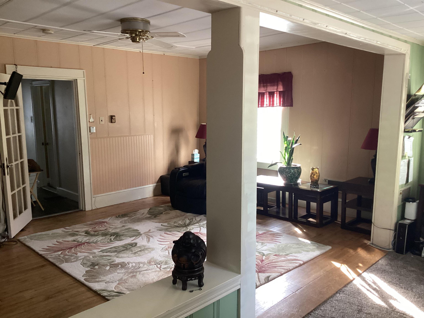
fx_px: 380
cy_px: 159
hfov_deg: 58.4
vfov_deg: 45.4
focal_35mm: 31
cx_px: 212
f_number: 2.4
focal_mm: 3.3
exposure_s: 1/60
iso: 200
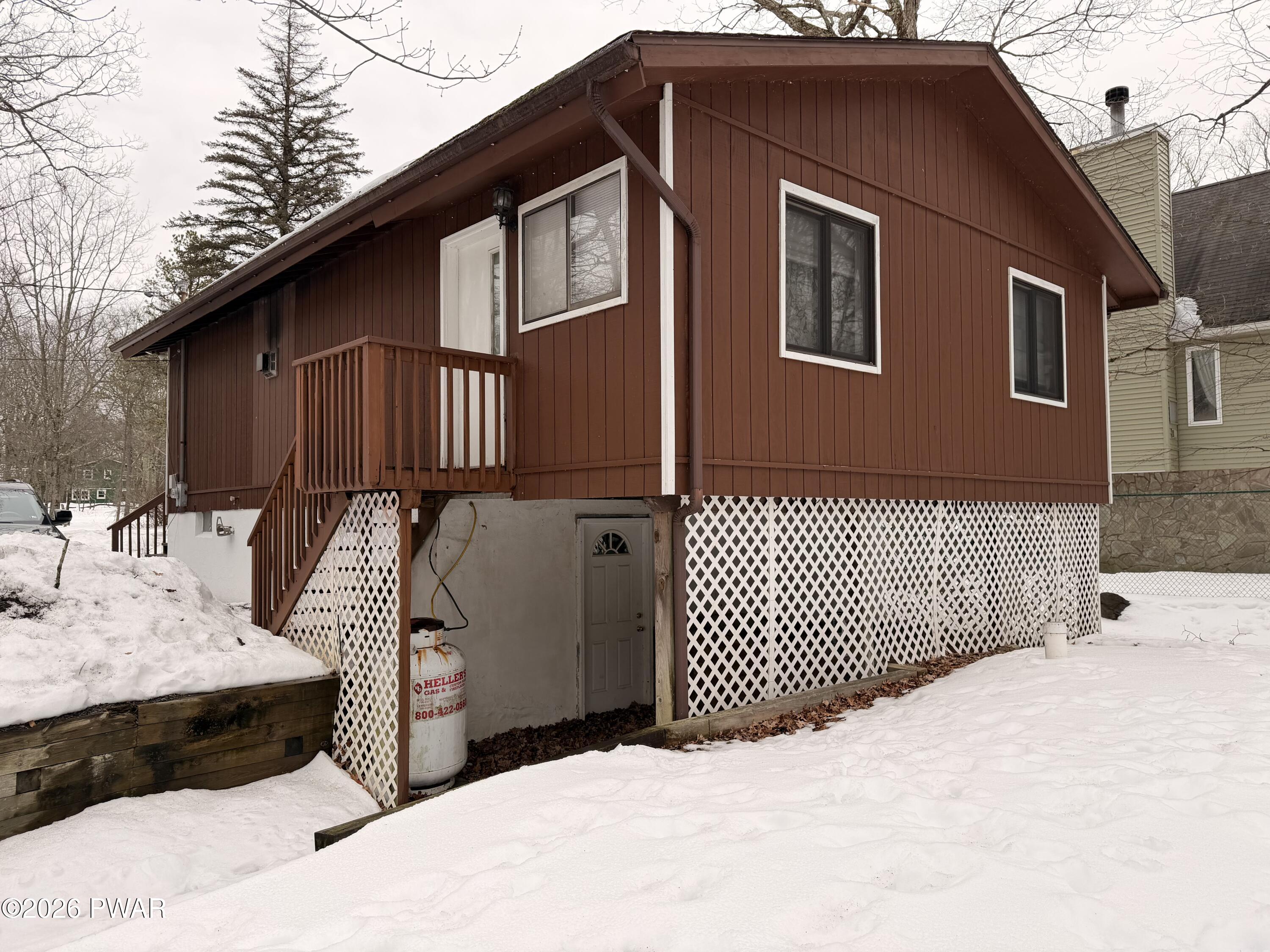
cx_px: 635
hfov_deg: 71.6
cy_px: 476
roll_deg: +0.6
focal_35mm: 24
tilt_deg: +3.1
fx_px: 881
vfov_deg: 56.8
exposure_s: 1/858
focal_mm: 6.76
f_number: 1.78
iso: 80
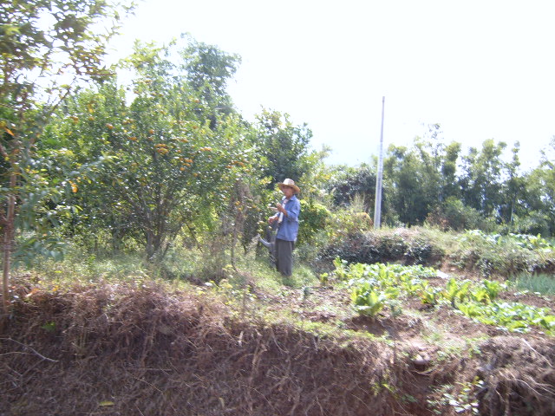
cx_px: 278
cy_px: 208
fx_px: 561
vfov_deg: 40.7
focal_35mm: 35
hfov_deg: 52.6
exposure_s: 1/350
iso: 50
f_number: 2.8
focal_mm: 5.8
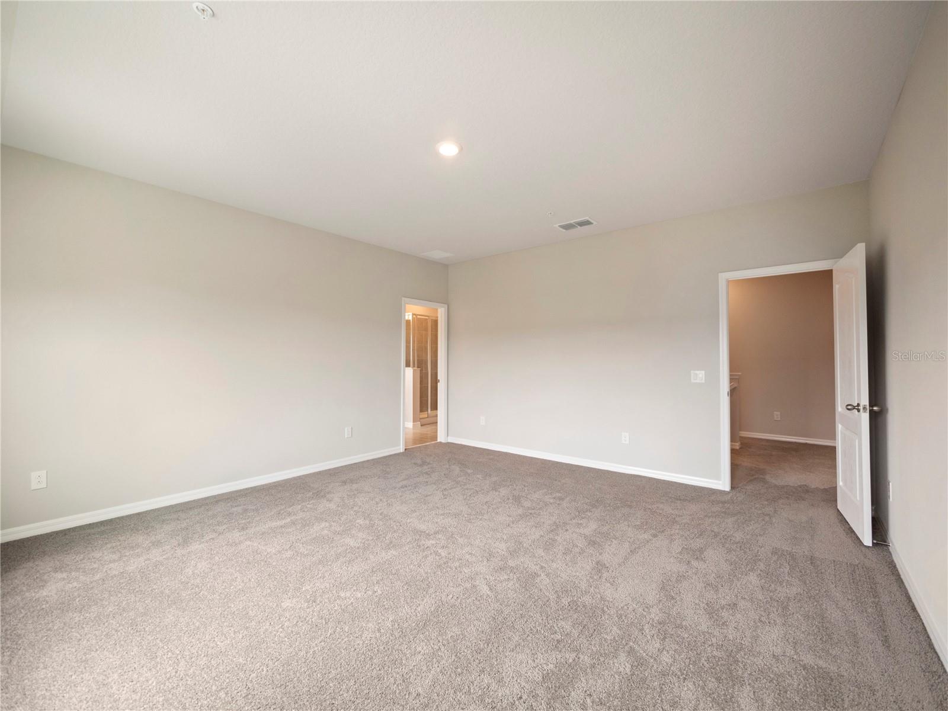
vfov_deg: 85.7
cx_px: 474
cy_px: 356
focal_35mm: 14
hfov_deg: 102.1
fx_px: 383
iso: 500
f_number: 4
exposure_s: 1/60
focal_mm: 7
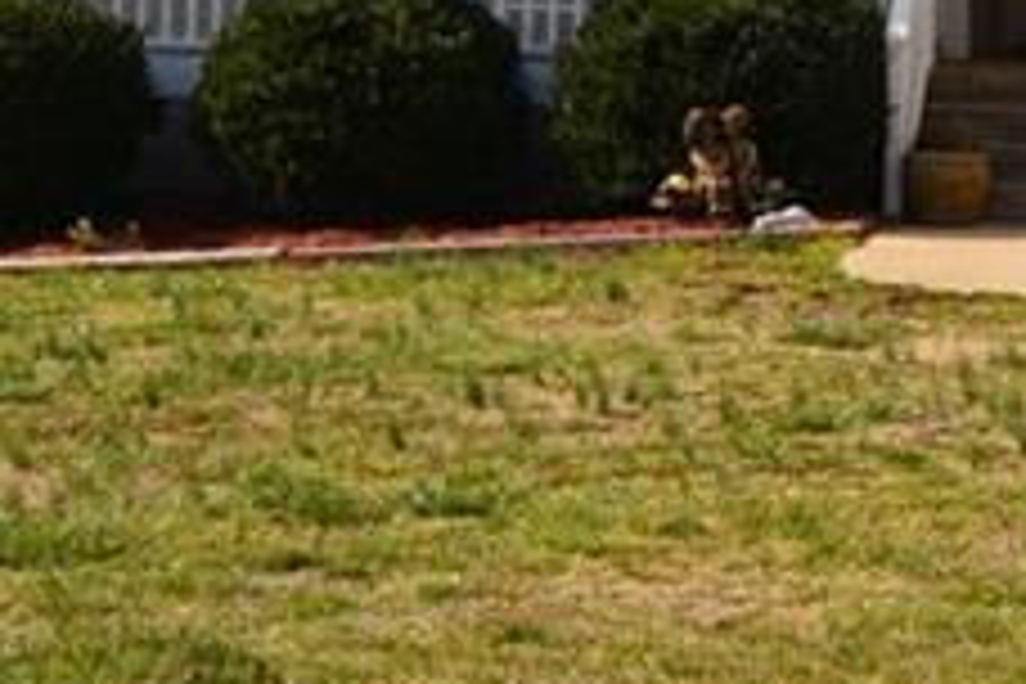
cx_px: 1224
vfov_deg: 9.9
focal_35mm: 135
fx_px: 3847
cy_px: -232
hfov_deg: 14.7
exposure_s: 1/400
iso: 200
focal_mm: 20
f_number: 11
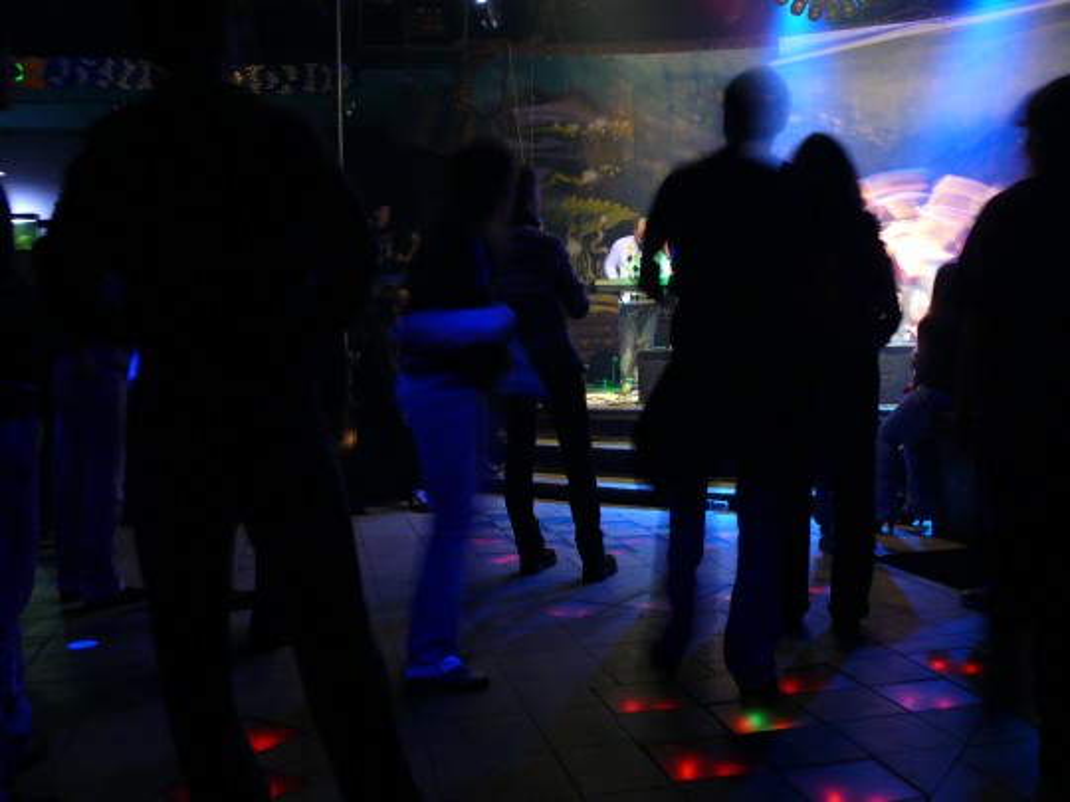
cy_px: 401
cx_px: 535
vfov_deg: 40.7
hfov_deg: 52.6
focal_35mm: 35
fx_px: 1082
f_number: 2.8
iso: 200
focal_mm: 7.4
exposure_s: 1/2
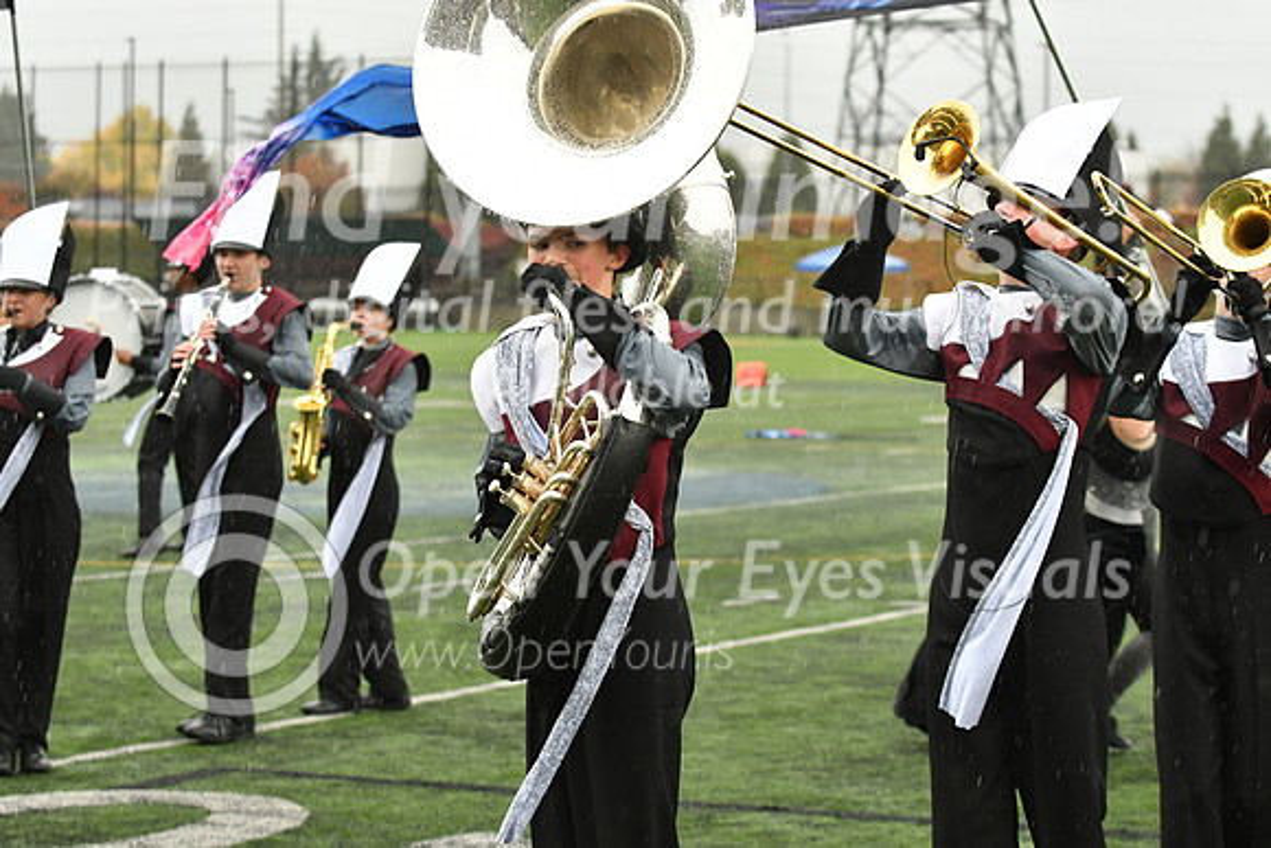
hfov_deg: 19.5
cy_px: 424
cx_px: 636
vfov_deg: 13.0
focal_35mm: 105
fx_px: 3708
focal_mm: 70
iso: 800
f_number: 4
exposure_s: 1/500
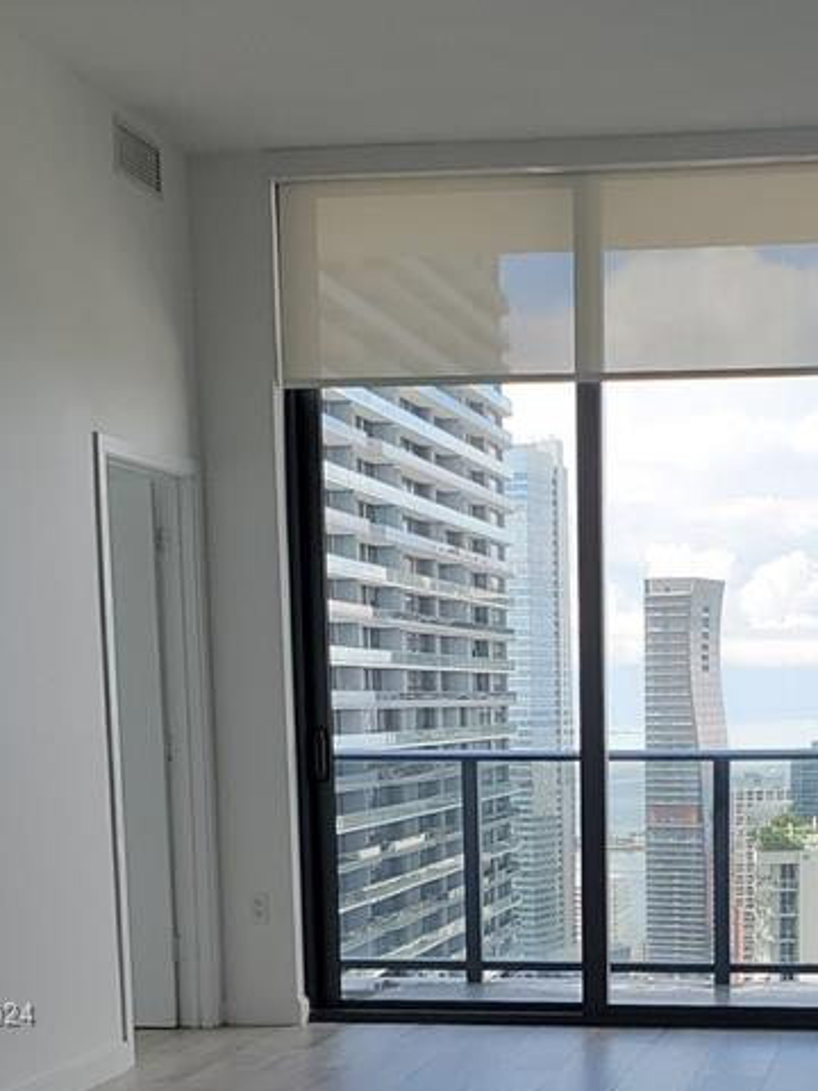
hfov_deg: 22.3
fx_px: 2048
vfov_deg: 28.5
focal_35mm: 65
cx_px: 641
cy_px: 1016
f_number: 2.4
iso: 50
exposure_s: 1/158
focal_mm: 4.3
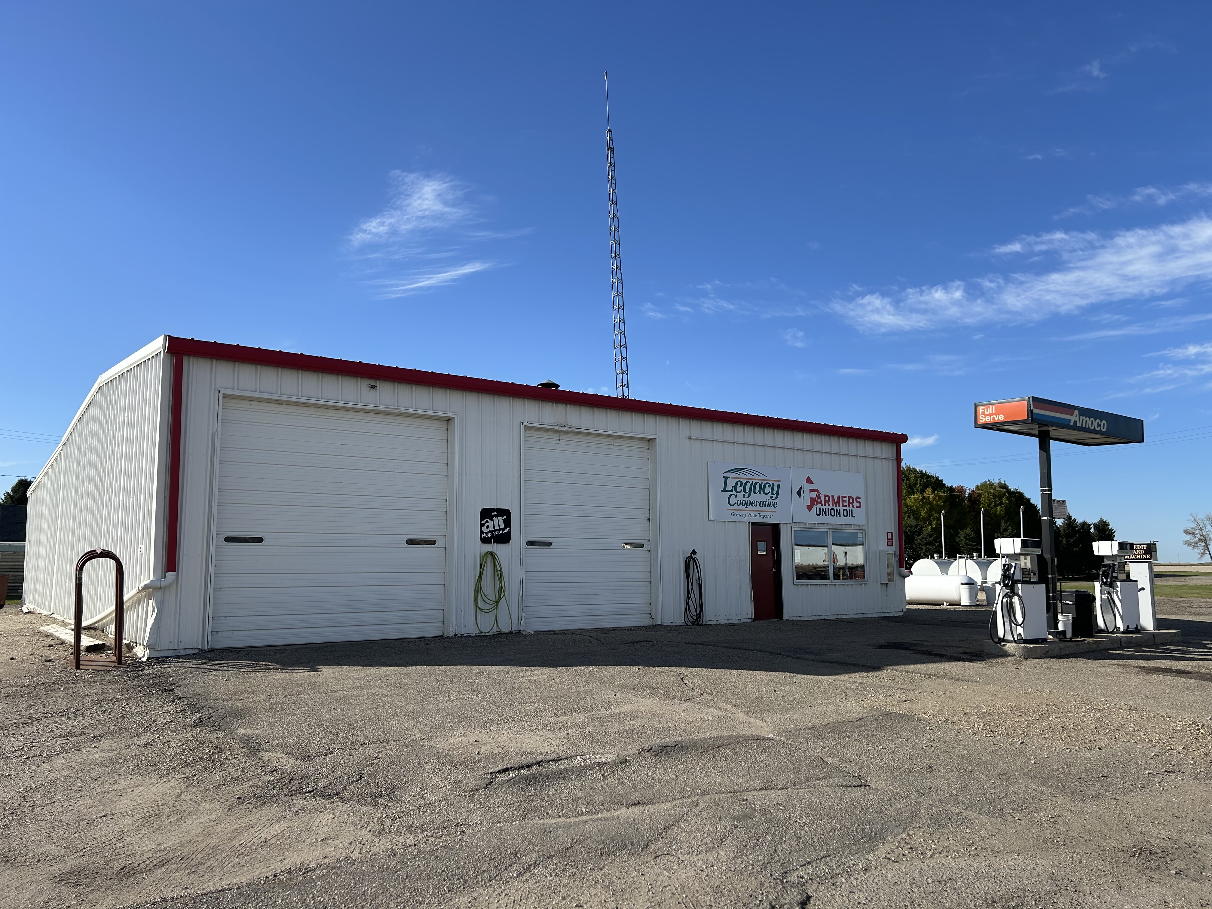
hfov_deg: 67.3
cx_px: 606
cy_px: 454
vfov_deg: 53.1
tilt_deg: +5.7
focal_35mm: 26
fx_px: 910
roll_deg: +0.3
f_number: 1.5
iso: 50
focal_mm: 5.7
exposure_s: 1/4444
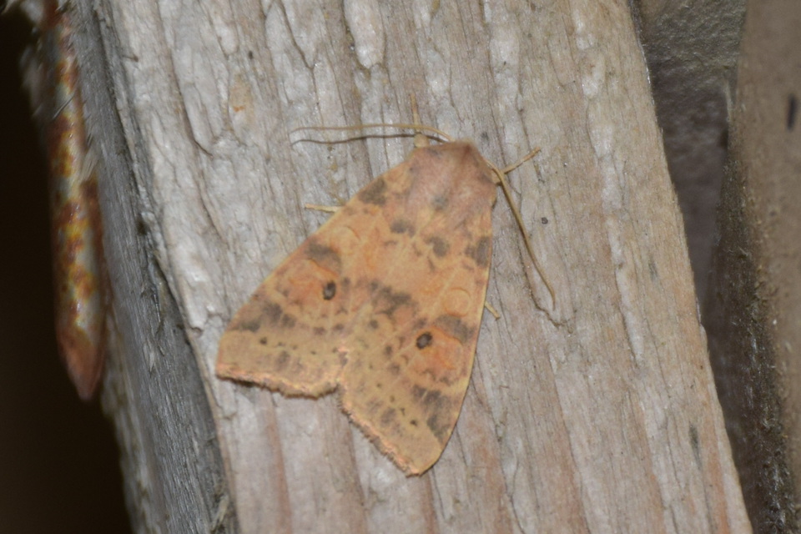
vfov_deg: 6.5
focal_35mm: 210
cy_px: 267
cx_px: 400
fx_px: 4672
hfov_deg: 9.8
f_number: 5.6
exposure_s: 1/60
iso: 320
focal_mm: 140
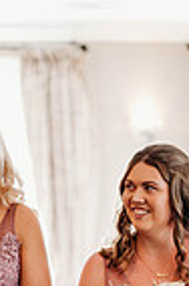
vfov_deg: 7.5
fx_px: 2137
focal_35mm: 270
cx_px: 89
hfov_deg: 5.1
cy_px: 389
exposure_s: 1/200
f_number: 2
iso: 900
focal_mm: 85
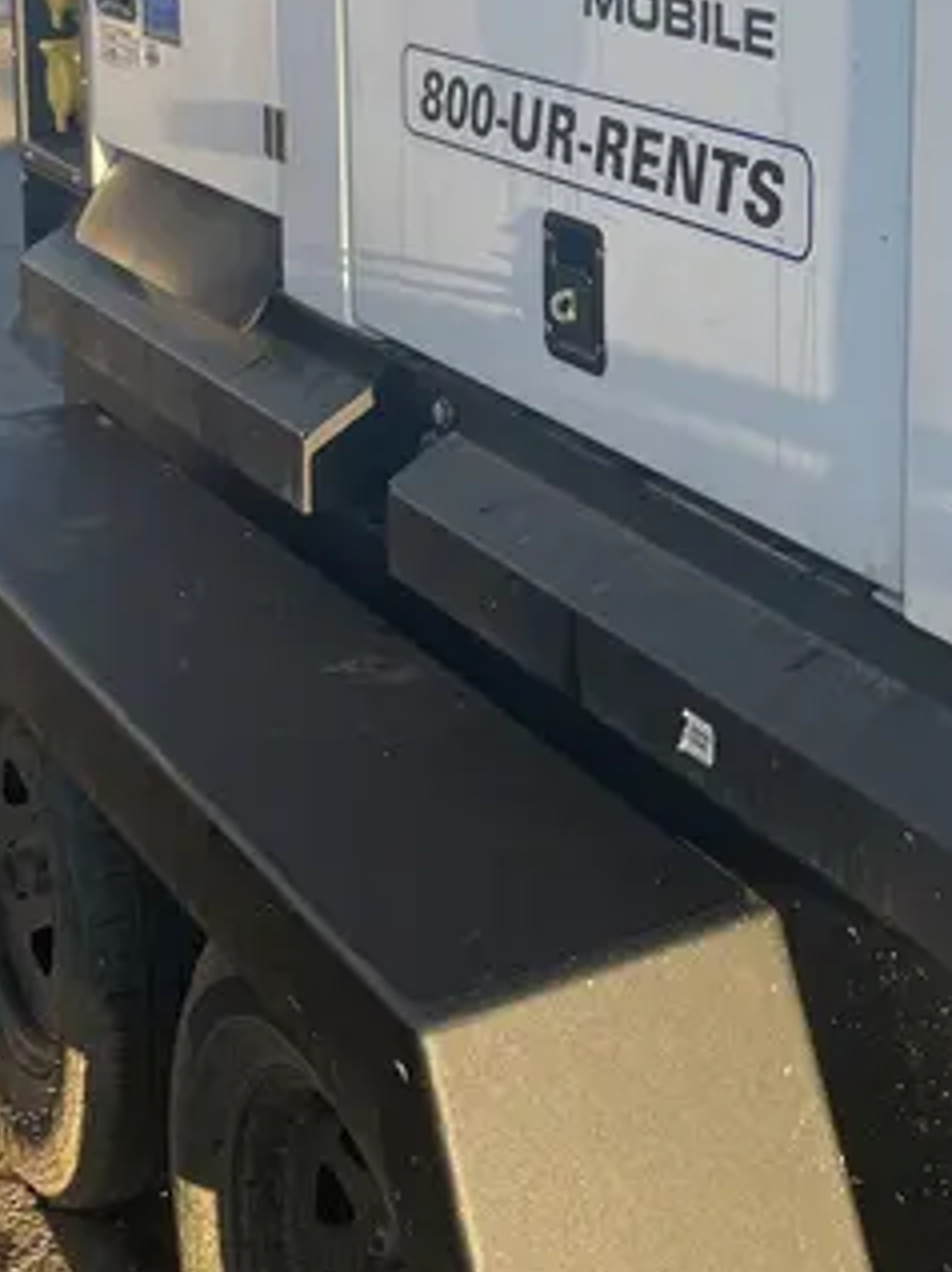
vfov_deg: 30.9
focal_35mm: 60
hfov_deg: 24.0
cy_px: 158
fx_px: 2203
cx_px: 748
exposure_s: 1/975
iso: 50
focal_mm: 5.1
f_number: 1.6
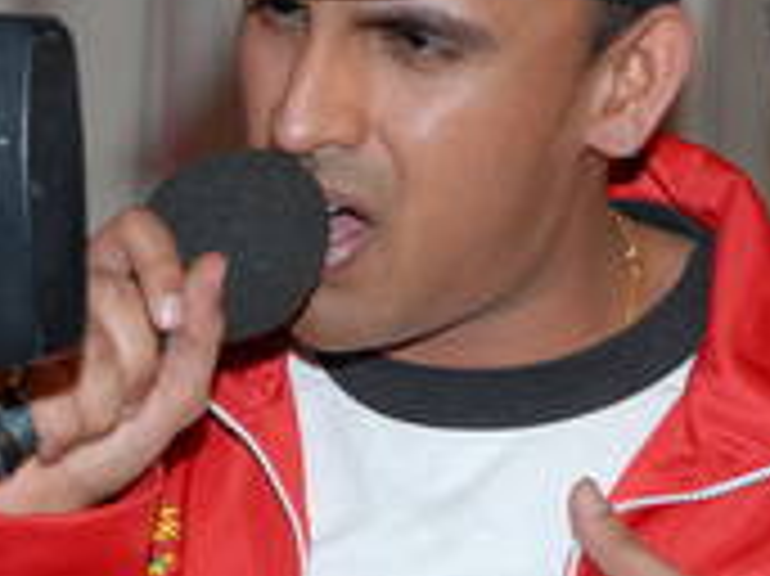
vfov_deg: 6.0
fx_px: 5535
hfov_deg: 8.0
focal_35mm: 249
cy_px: 346
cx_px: 401
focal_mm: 70
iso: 400
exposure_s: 1/60
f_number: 5.6
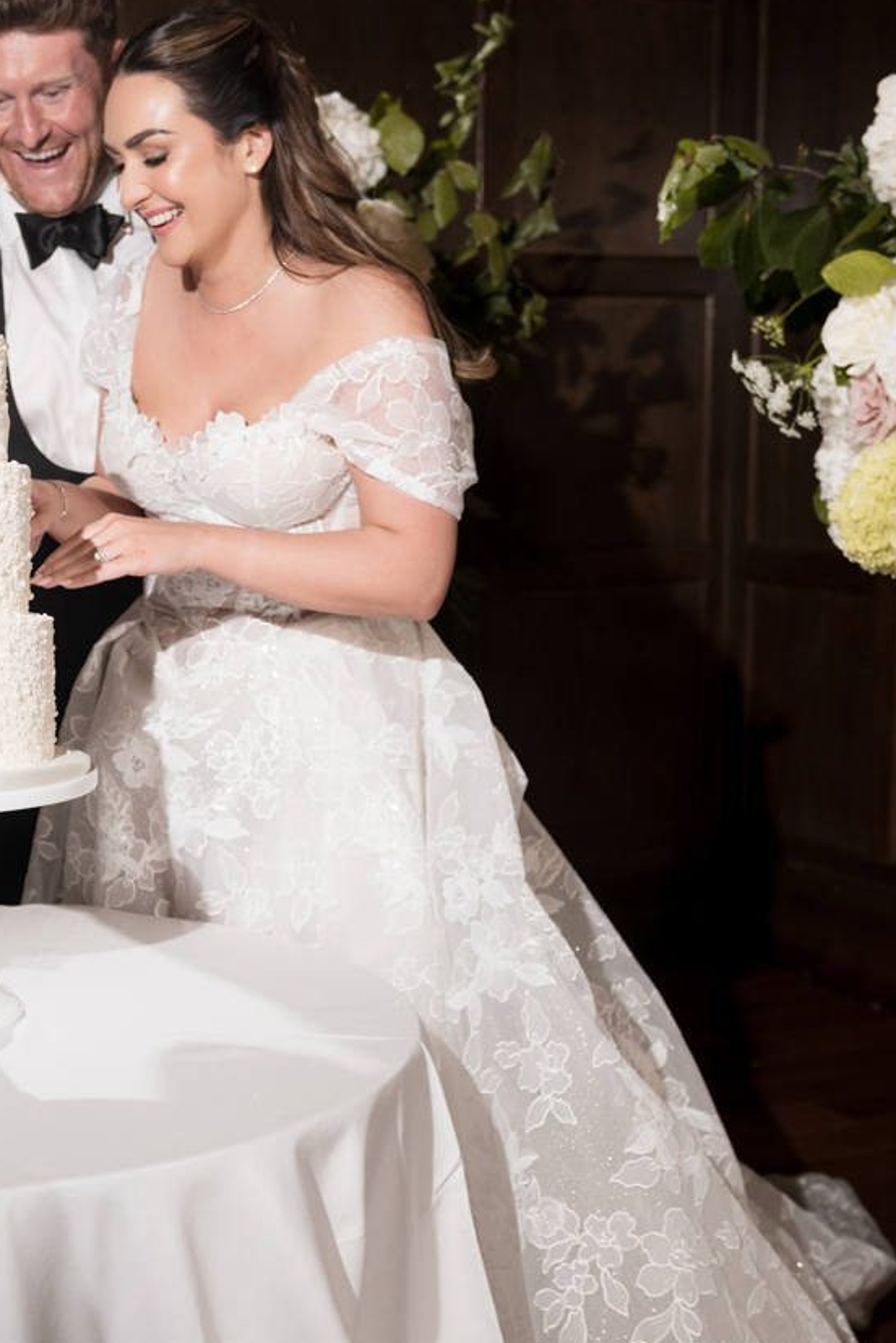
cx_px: 276
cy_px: 743
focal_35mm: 58
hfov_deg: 23.2
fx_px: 2165
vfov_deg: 34.5
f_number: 3.2
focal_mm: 40
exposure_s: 1/125
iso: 500
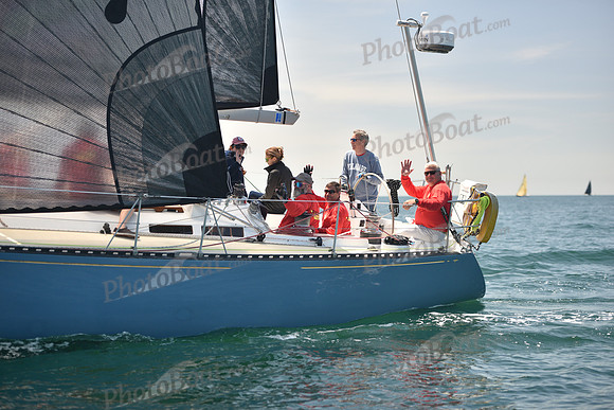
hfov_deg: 23.9
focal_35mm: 85
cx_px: 307
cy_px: 205
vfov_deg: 16.1
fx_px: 1450
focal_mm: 85
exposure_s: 1/800
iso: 250
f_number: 2.8
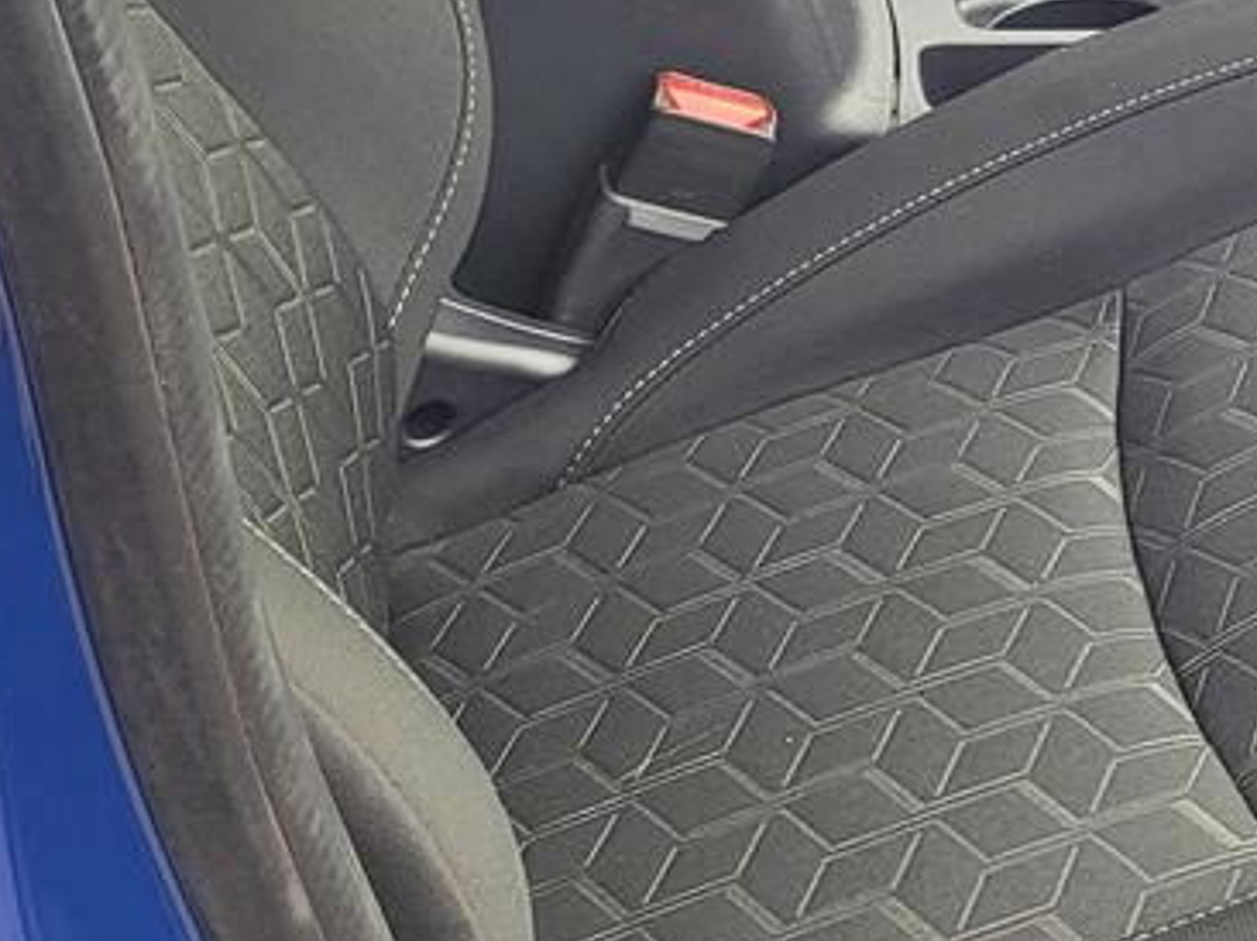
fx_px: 3302
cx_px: 1831
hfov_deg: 19.1
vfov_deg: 15.2
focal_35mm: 91
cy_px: -412
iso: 50
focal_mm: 5.4
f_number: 1.8
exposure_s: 1/120
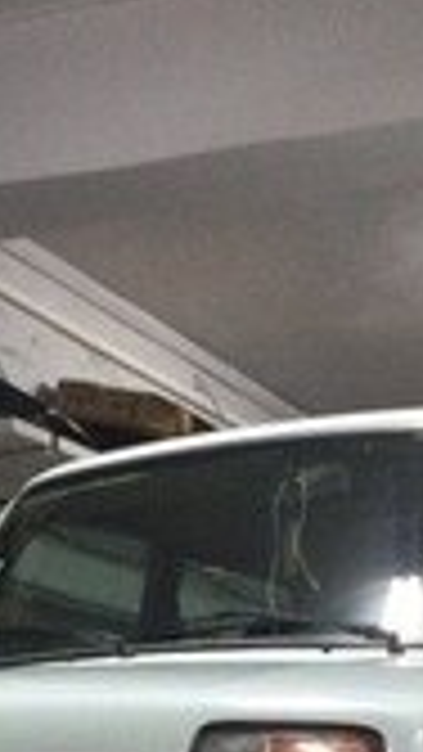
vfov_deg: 20.4
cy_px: 1018
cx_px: 112
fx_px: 1873
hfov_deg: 12.8
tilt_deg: -2.4
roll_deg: +0.4
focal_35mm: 94
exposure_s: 1/33
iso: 320
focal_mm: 4.15
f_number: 2.2
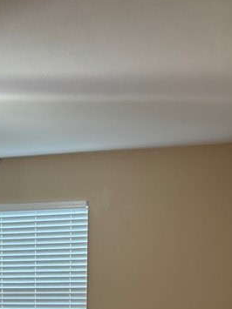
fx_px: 671
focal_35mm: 75
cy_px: 357
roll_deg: +0.8
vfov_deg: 24.0
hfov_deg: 18.7
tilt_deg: -10.0
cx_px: -36
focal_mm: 5.96
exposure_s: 1/60
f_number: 1.6
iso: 200
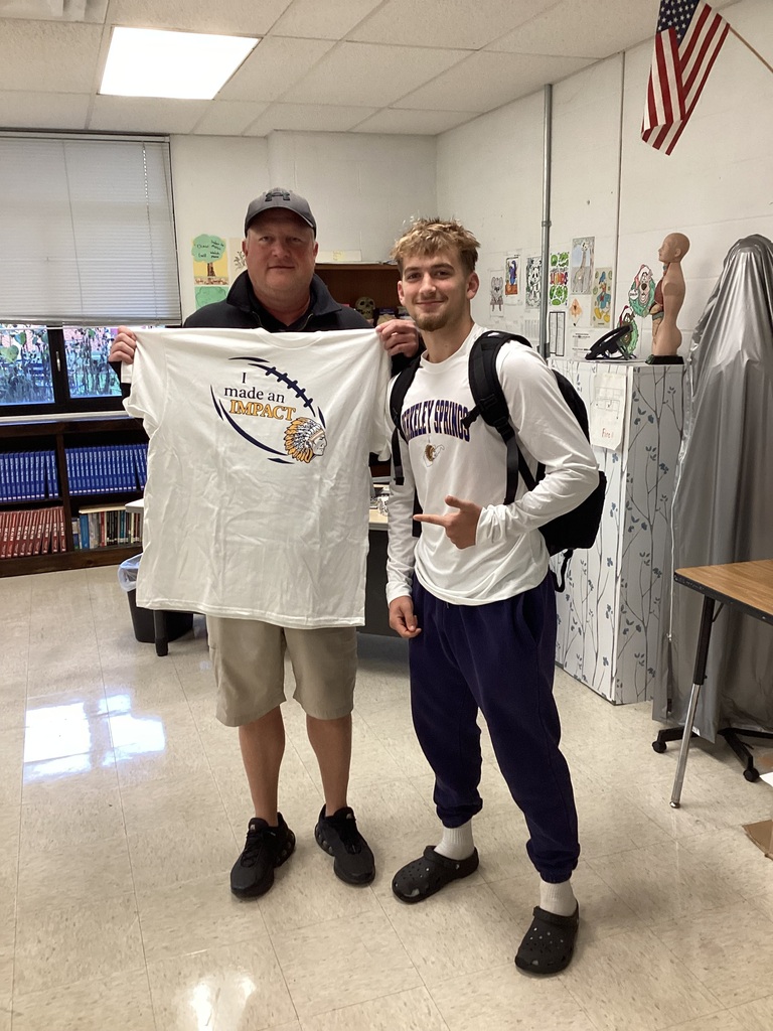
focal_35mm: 31
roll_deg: +1.7
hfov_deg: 45.4
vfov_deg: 58.4
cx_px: 386
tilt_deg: -13.2
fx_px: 923
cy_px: 516
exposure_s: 1/60
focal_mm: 3.3
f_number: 2.4
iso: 160
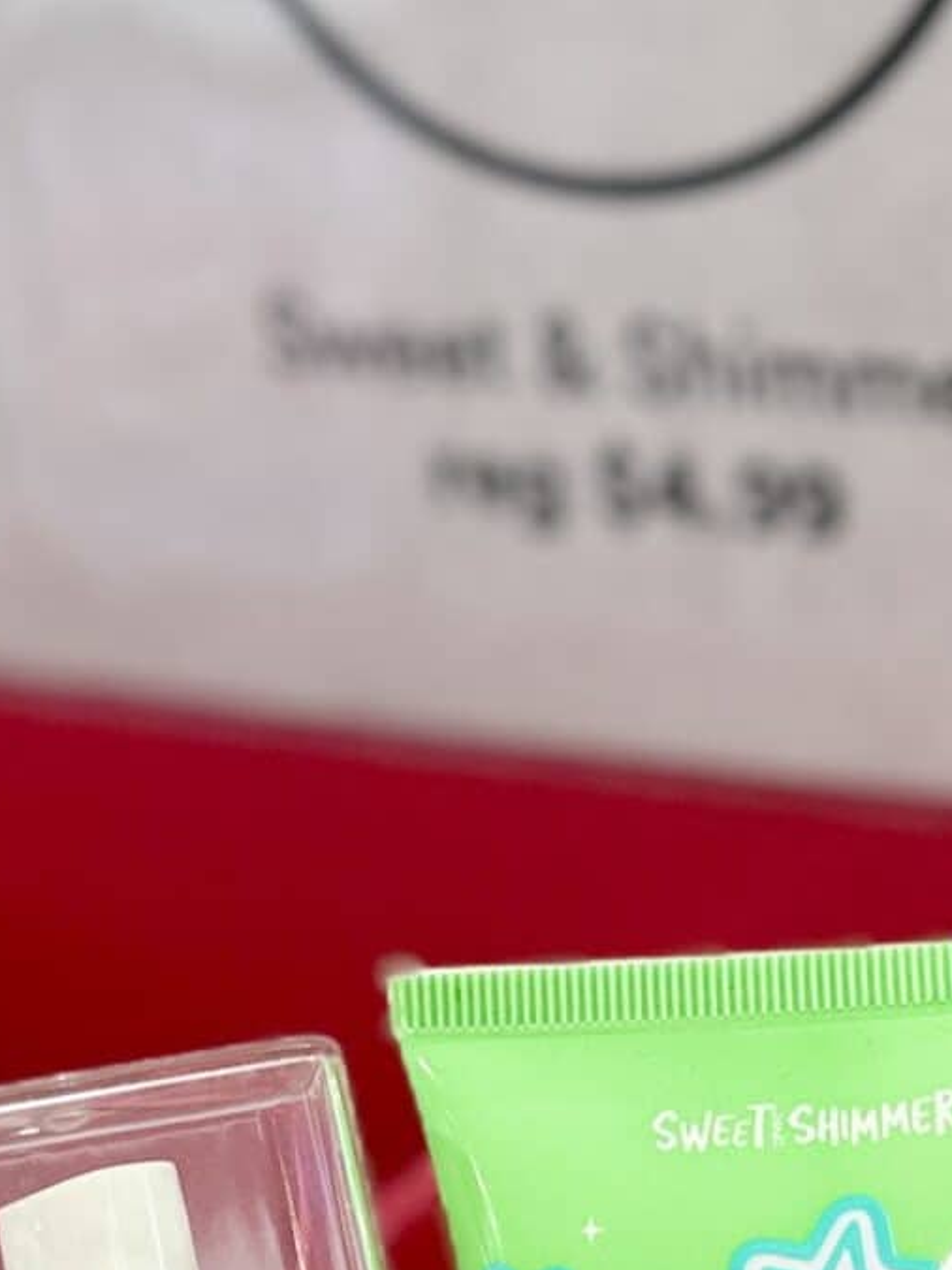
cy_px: 990
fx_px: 3338
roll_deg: +5.6
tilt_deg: -28.1
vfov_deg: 21.3
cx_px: 611
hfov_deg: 16.2
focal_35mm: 91
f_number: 1.78
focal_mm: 6.76
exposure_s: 1/120
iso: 80
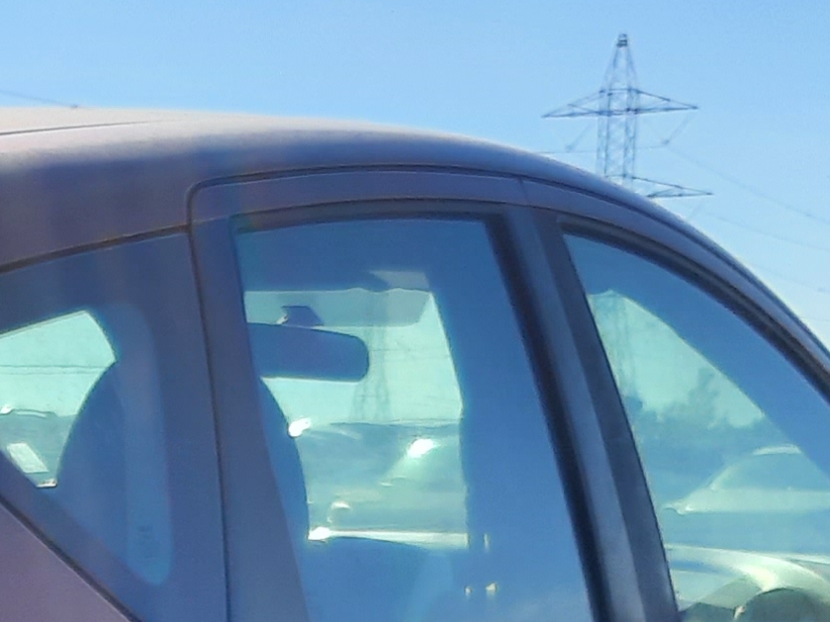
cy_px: 806
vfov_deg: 11.6
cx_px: -378
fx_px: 2973
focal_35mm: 124
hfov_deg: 14.9
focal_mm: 3.92
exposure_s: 1/1852
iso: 40
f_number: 1.7
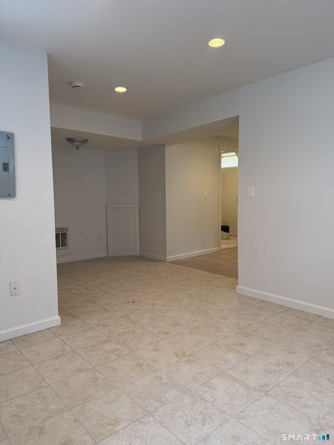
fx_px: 309
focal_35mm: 24
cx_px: 167
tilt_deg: -4.4
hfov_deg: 56.8
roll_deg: +0.2
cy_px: 222
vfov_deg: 71.6
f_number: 1.78
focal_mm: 6.76
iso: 200
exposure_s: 1/128
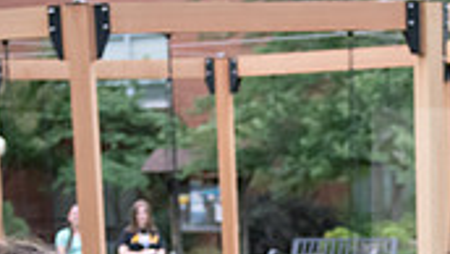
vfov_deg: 8.4
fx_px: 1683
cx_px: 293
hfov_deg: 15.2
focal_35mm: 141
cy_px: 426
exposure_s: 1/125
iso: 2500
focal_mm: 40
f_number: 3.2
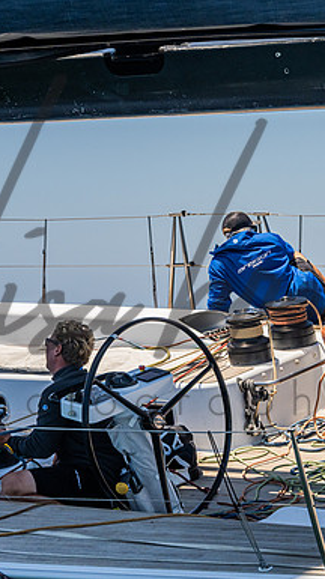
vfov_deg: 13.0
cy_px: 251
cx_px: 347
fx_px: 2533
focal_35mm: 165
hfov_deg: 7.3
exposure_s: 1/2500
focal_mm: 89
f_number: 8
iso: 500
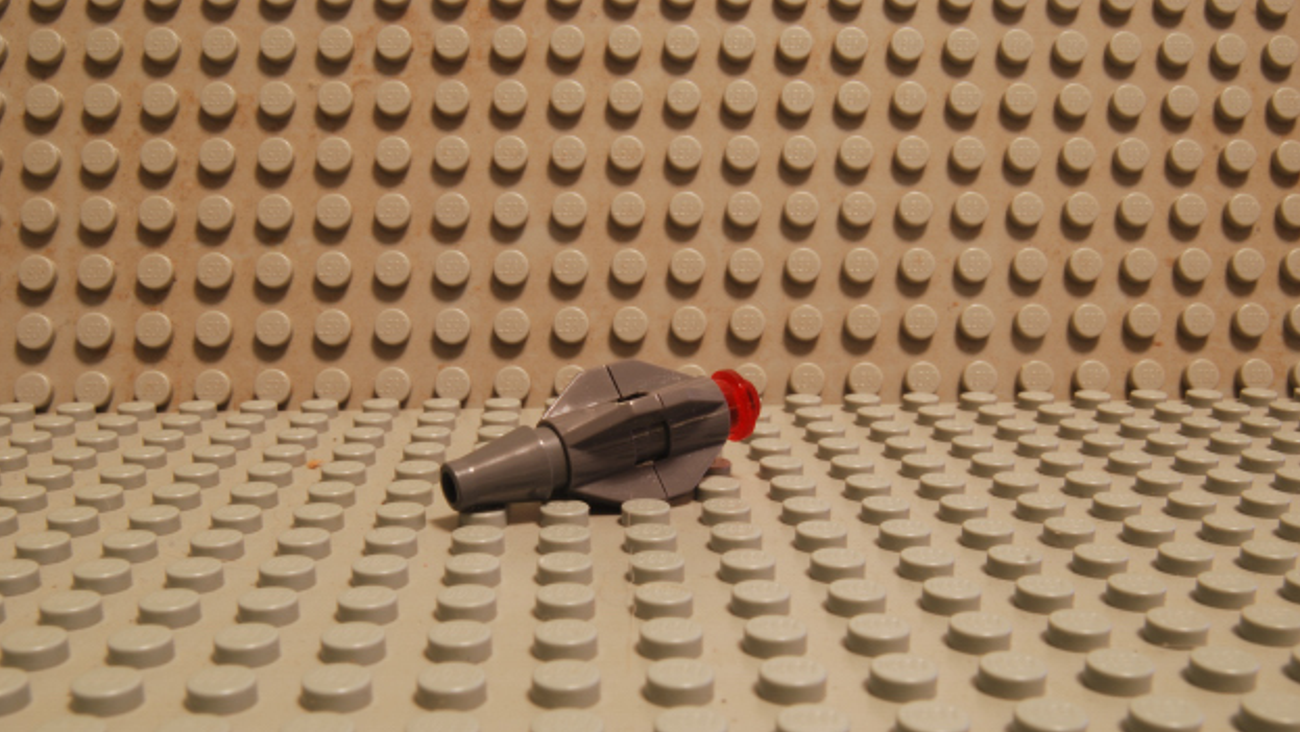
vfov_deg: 28.3
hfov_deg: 48.3
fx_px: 1448
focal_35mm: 42
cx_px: 651
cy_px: 432
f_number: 25
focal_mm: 26
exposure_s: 13
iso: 100
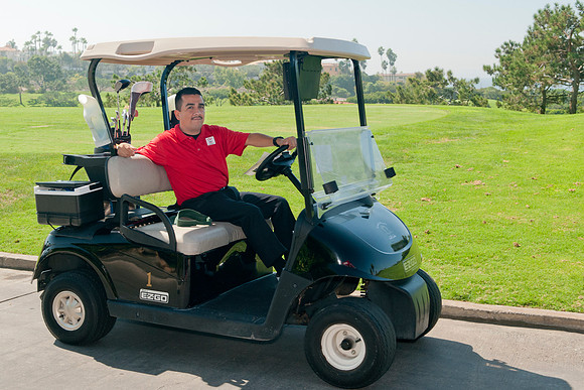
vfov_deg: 26.9
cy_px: 180
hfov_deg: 39.4
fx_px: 815
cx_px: 268
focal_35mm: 50
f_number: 7.1
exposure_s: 1/200
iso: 400
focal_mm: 31
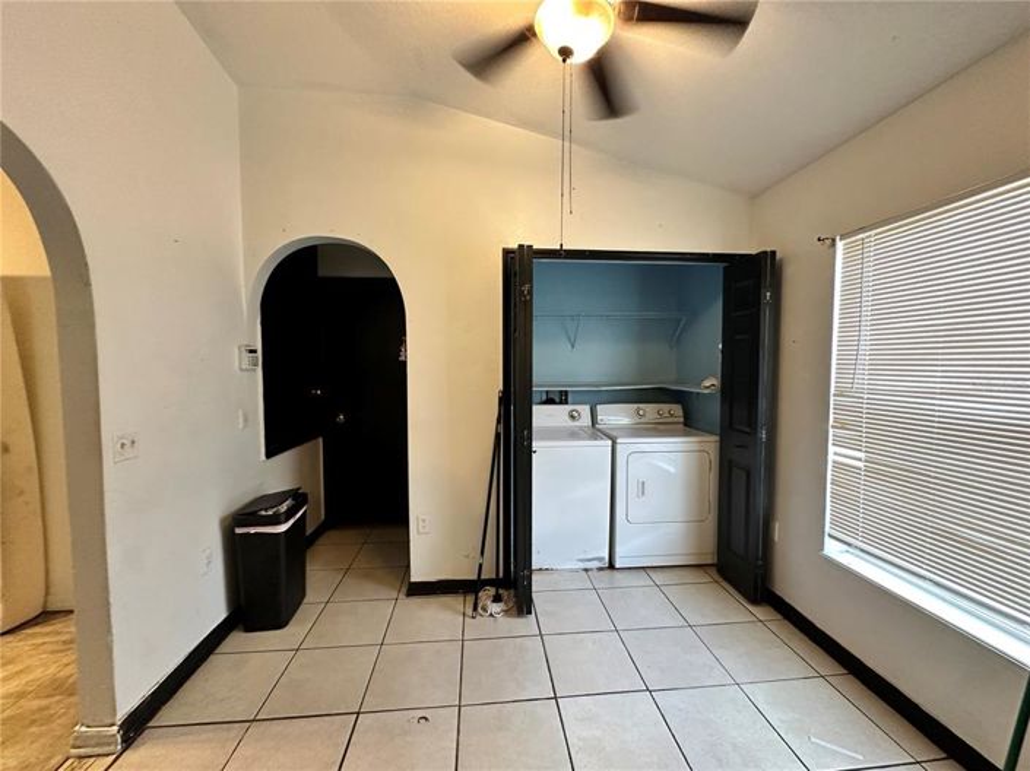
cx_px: 515
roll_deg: -0.3
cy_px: 386
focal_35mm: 14
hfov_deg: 102.1
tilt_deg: -1.4
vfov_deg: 85.6
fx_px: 416
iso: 500
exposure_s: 1/60
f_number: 2.2
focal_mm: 2.22
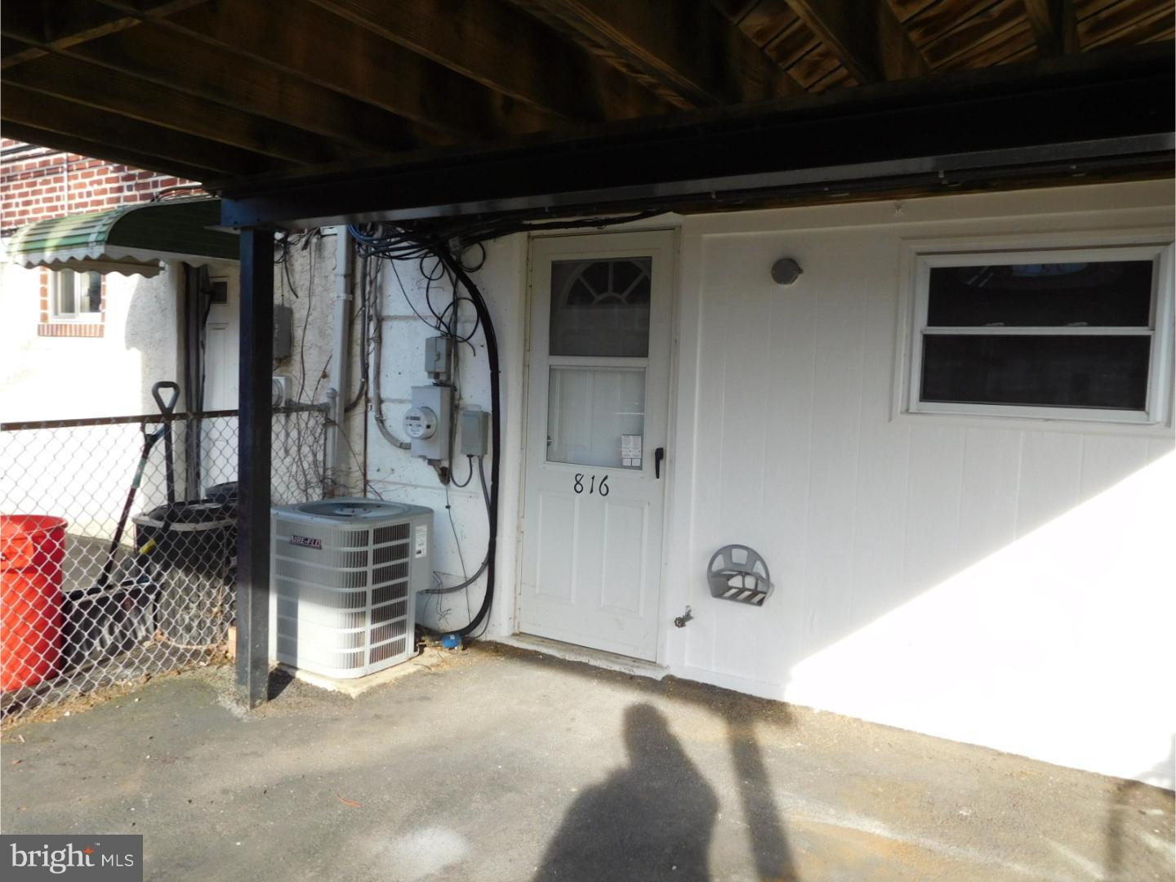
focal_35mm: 25
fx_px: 849
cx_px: 588
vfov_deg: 54.9
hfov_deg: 69.4
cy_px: 441
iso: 125
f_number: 3.4
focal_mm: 4.5
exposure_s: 1/320
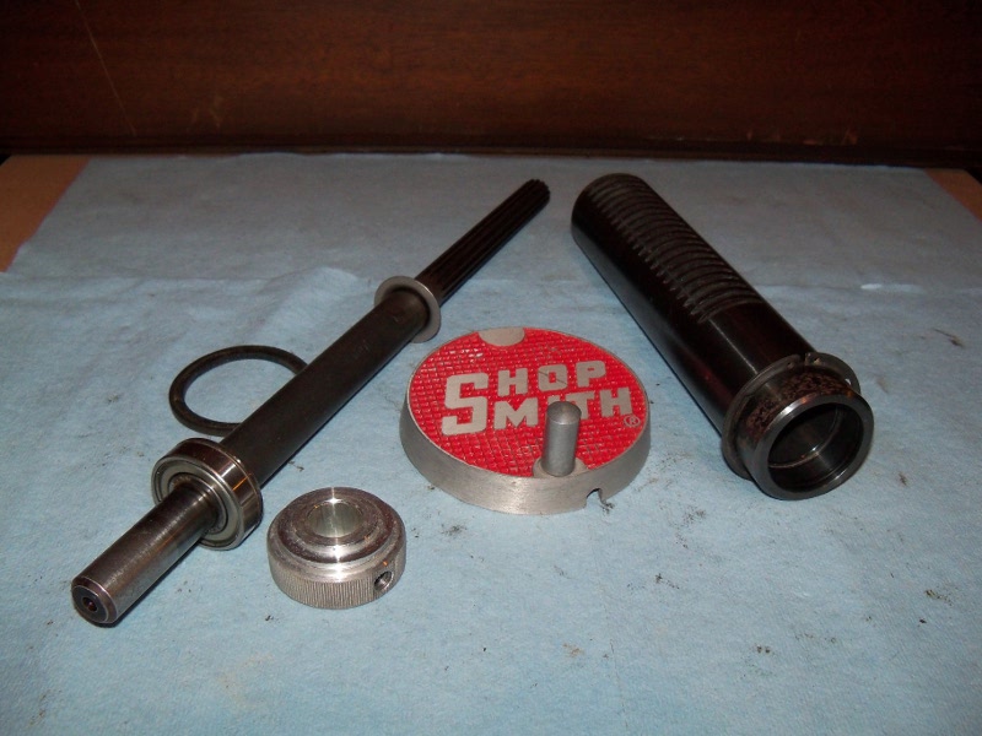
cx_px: 491
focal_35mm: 35
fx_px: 993
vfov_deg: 40.7
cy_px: 368
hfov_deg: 52.6
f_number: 3.5
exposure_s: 1/30
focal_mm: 6.2
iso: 200
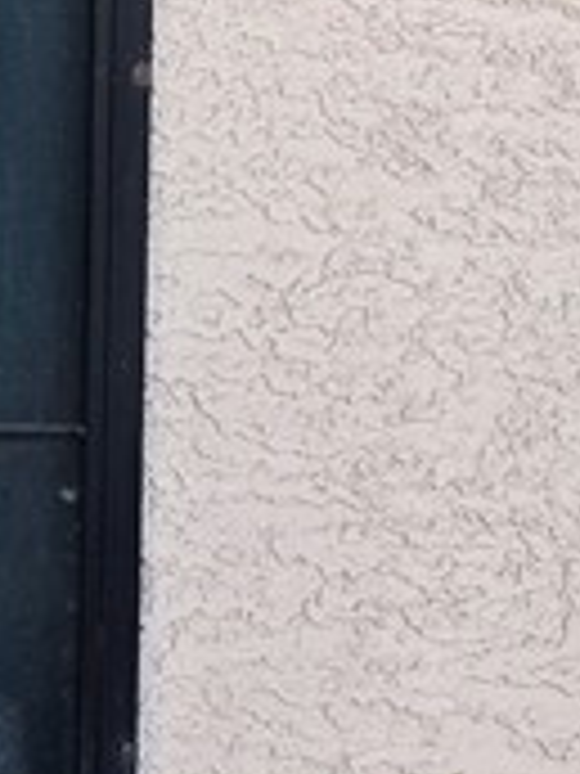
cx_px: -328
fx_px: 3061
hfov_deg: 10.4
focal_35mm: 137
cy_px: -526
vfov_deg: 13.3
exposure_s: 1/180
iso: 32
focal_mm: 5.4
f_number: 1.8
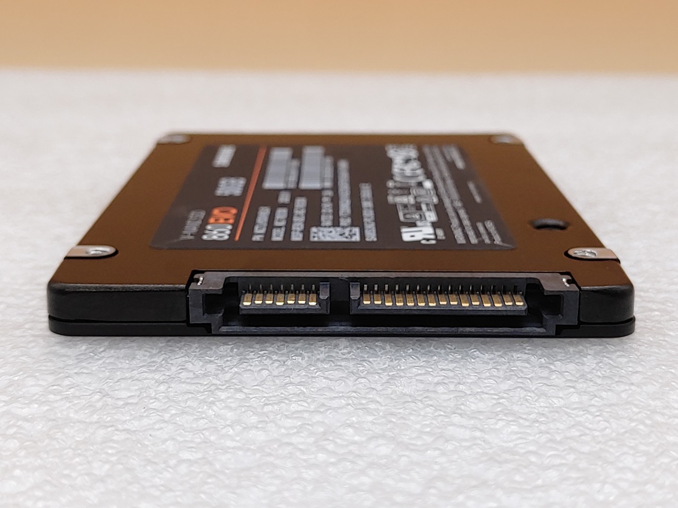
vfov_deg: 25.7
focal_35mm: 57
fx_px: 1116
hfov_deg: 33.8
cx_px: 339
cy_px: 254
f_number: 1.8
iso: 50
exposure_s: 1/131
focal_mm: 4.36
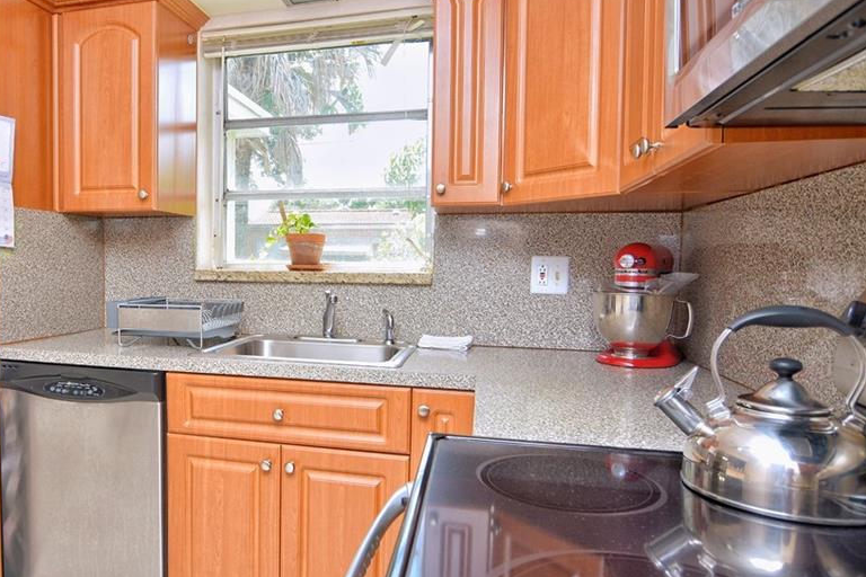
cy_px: 298
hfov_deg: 71.8
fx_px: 577
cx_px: 295
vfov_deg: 53.1
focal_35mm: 24
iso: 320
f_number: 7.1
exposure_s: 1/100
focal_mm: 12
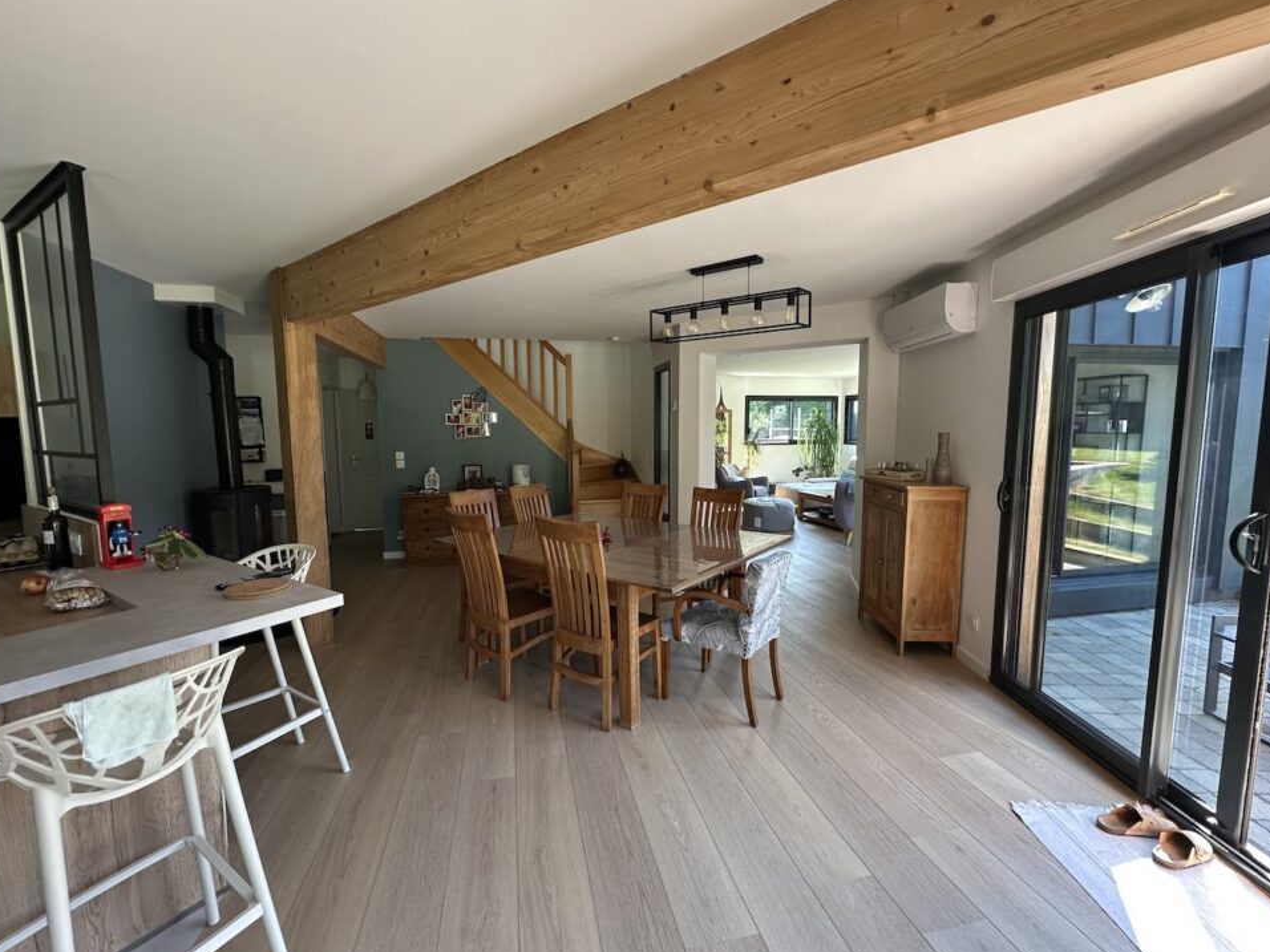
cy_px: 482
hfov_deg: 98.2
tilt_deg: -5.2
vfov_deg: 81.7
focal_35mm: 15
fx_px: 550
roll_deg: +0.5
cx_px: 620
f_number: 2.2
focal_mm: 2.22
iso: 125
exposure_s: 1/99
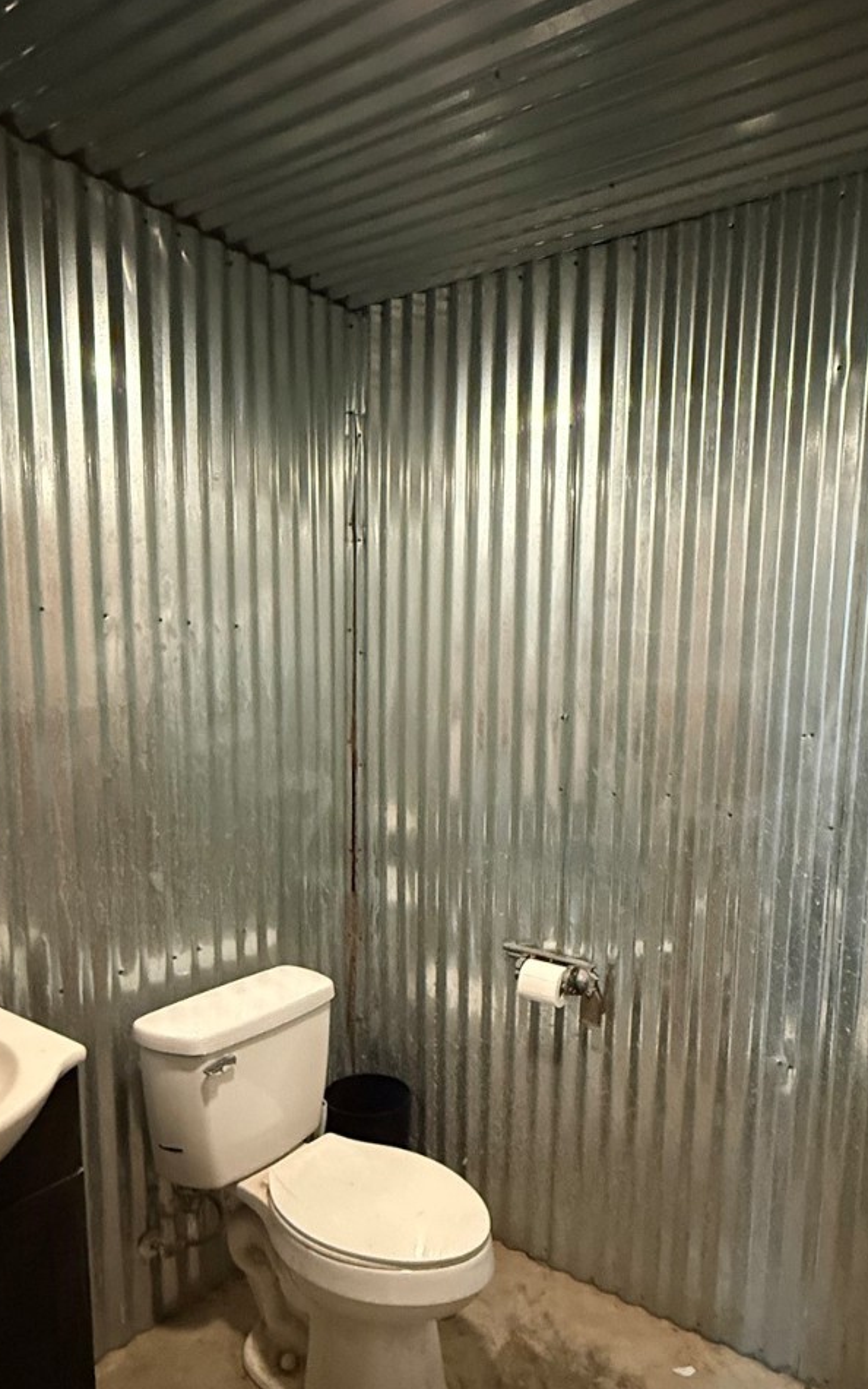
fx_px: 908
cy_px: 804
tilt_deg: -8.0
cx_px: 446
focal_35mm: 24
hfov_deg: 51.1
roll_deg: -0.7
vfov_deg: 74.3
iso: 1250
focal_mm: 2.22
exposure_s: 1/40
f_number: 2.2
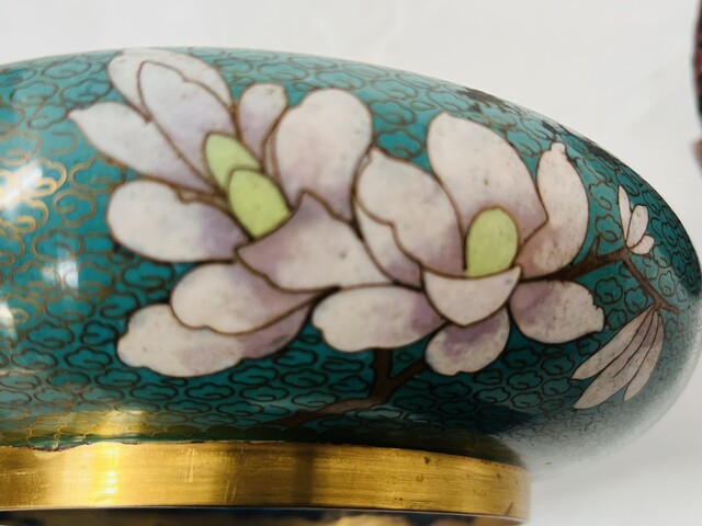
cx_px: 351
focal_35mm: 26
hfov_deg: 67.3
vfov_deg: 53.1
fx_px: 527
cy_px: 263
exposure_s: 1/60
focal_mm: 5.7
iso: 125
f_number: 1.5
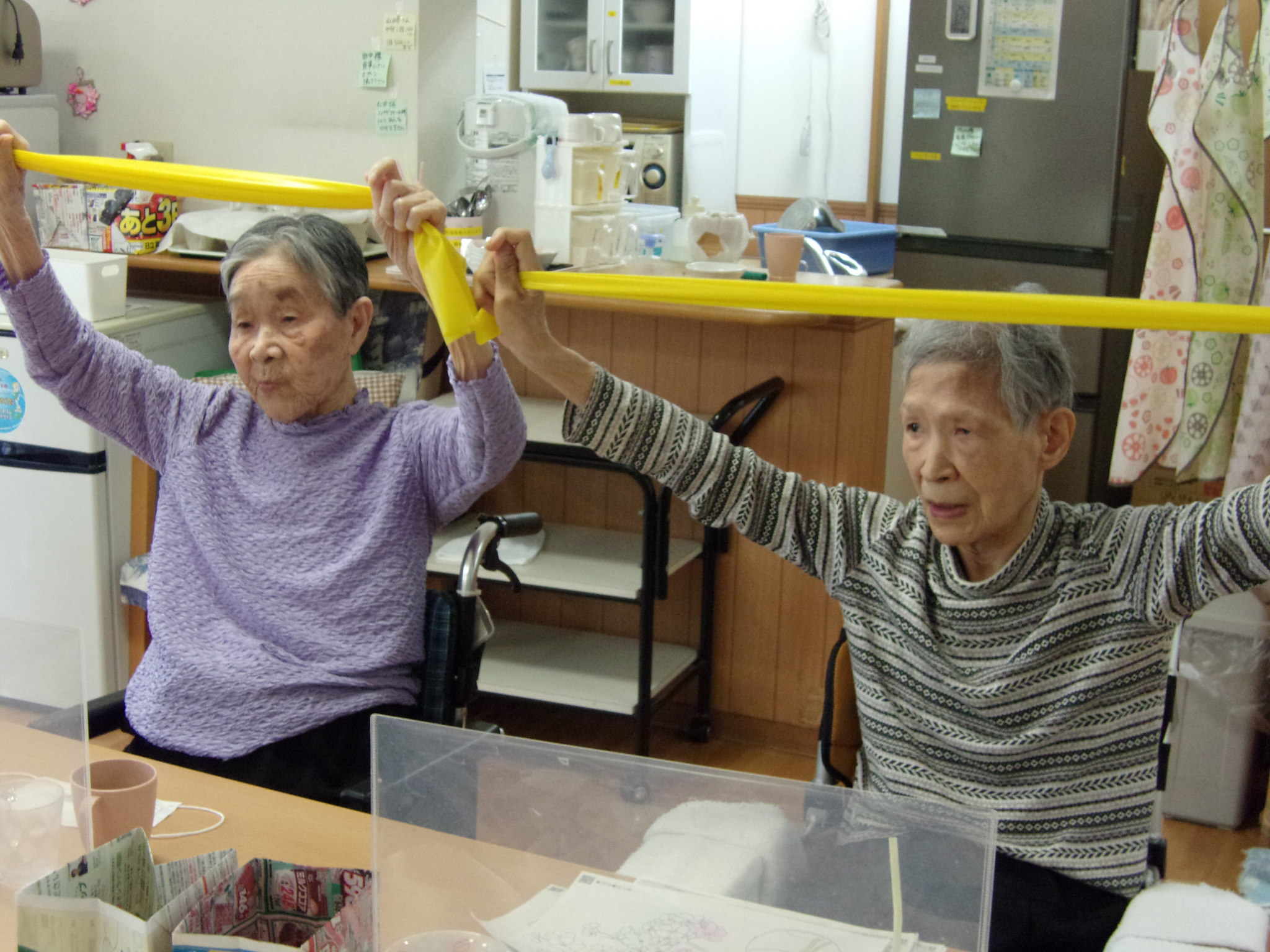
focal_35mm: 53
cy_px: 476
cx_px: 635
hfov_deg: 36.2
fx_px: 1944
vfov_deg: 27.5
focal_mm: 9.4
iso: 400
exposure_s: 1/34
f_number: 4.2
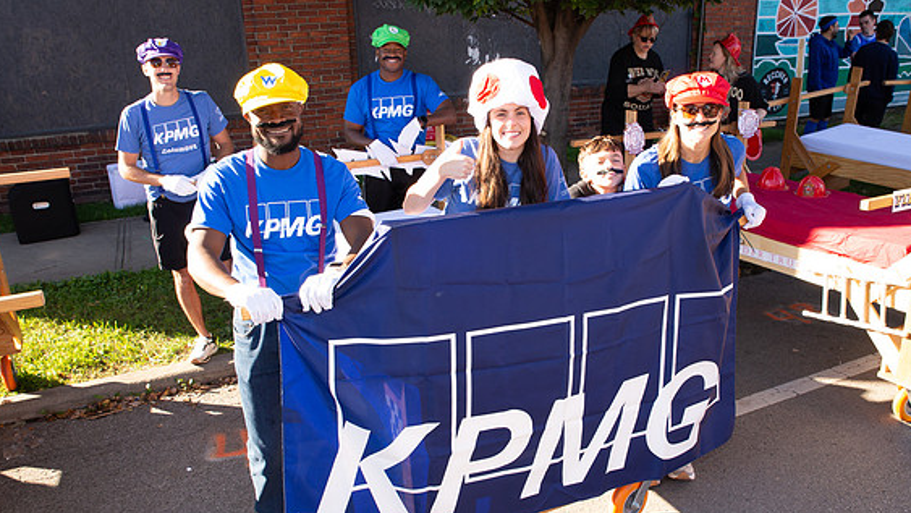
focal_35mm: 30
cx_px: 500
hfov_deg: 64.2
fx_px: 725
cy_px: 291
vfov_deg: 38.9
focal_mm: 24
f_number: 7.1
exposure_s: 1/200
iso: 500
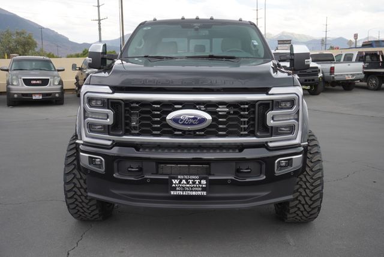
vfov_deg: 34.3
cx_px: 192
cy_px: 128
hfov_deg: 49.5
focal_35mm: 39
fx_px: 416
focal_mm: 26
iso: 100
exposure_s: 1/100
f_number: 5.6
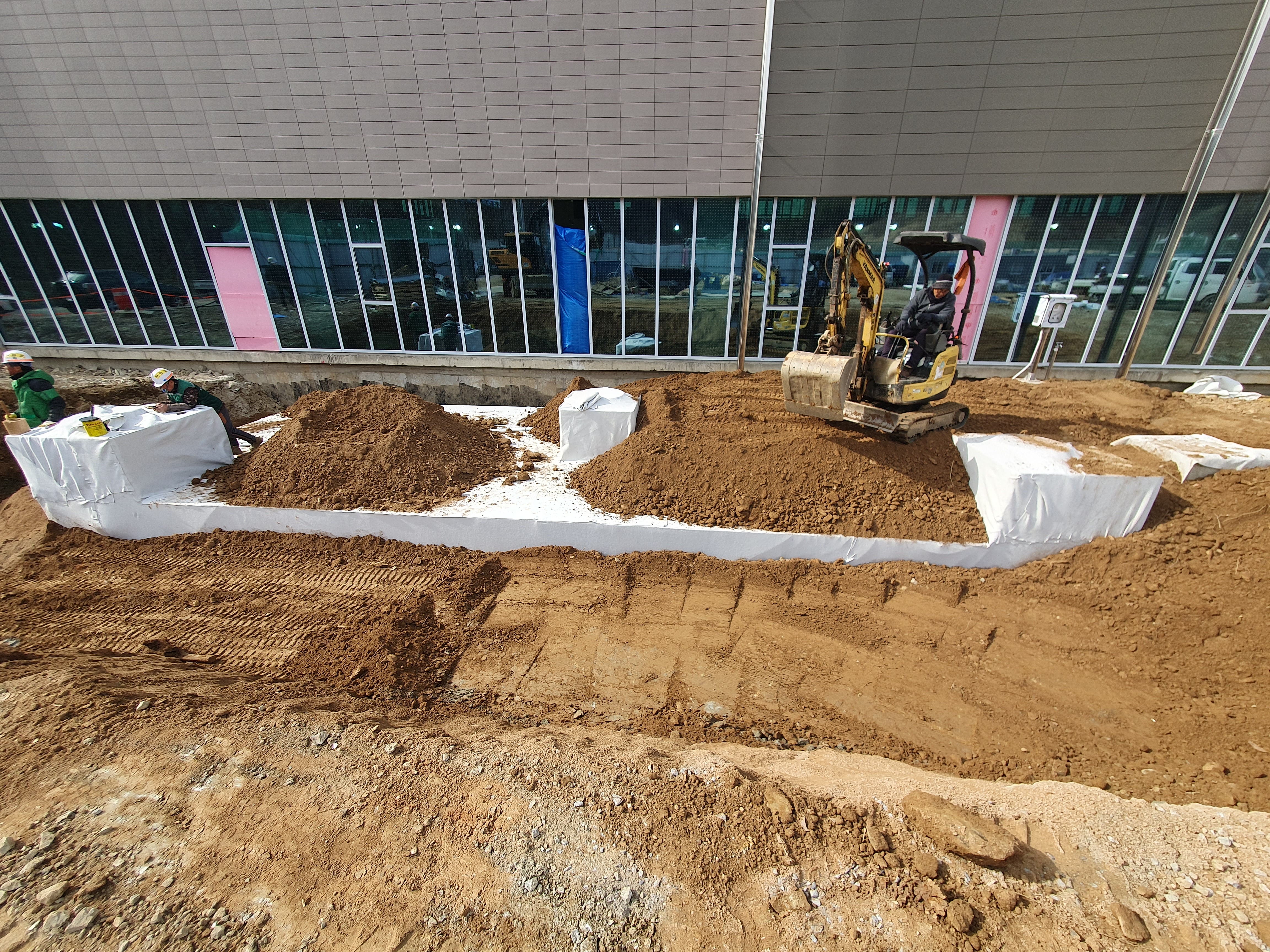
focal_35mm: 13
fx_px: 477
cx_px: 635
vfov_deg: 89.9
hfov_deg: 106.2
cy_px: 476
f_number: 2.2
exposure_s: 1/483
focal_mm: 1.8
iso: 50
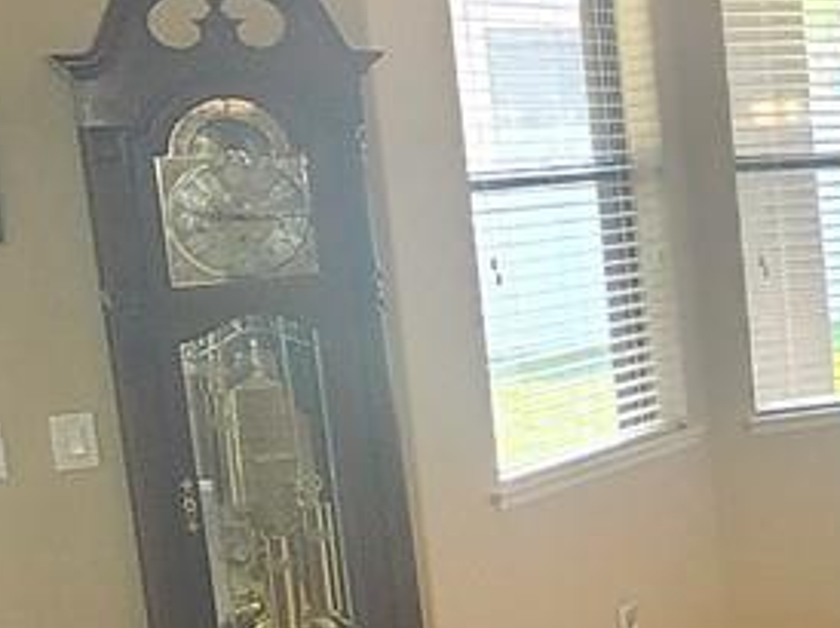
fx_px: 1843
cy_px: 365
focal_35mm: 76
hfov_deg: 18.4
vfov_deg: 19.3
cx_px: 1619
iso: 160
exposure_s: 1/60.2
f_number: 2.2
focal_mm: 2.2
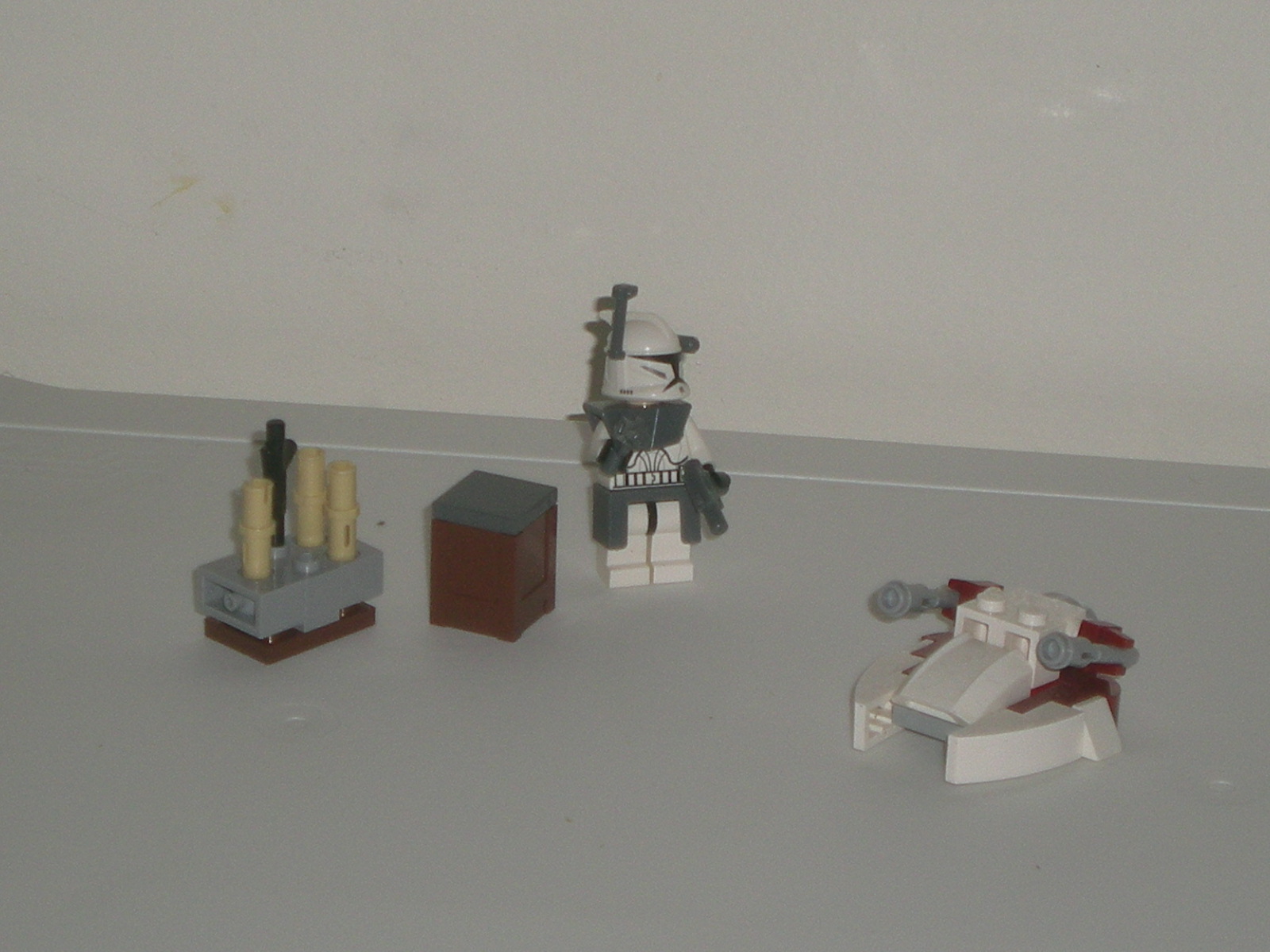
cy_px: 476
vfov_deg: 19.9
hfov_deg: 26.3
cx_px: 635
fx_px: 2715
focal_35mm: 74
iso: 50
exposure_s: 1/120
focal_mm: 12.3
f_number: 4.6
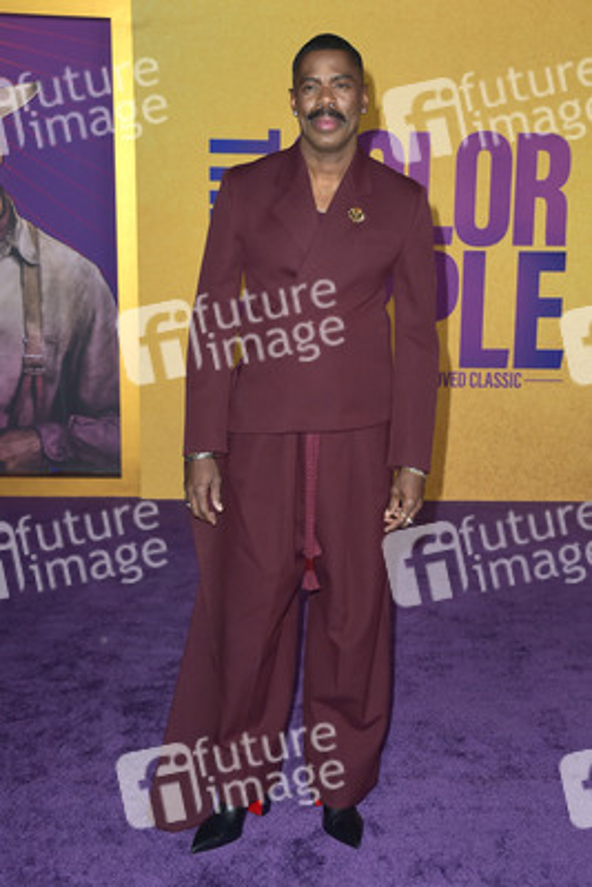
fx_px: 1232
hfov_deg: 27.0
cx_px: 296
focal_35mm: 50
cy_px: 444
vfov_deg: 39.6
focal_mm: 50
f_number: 6.3
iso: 320
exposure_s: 1/250
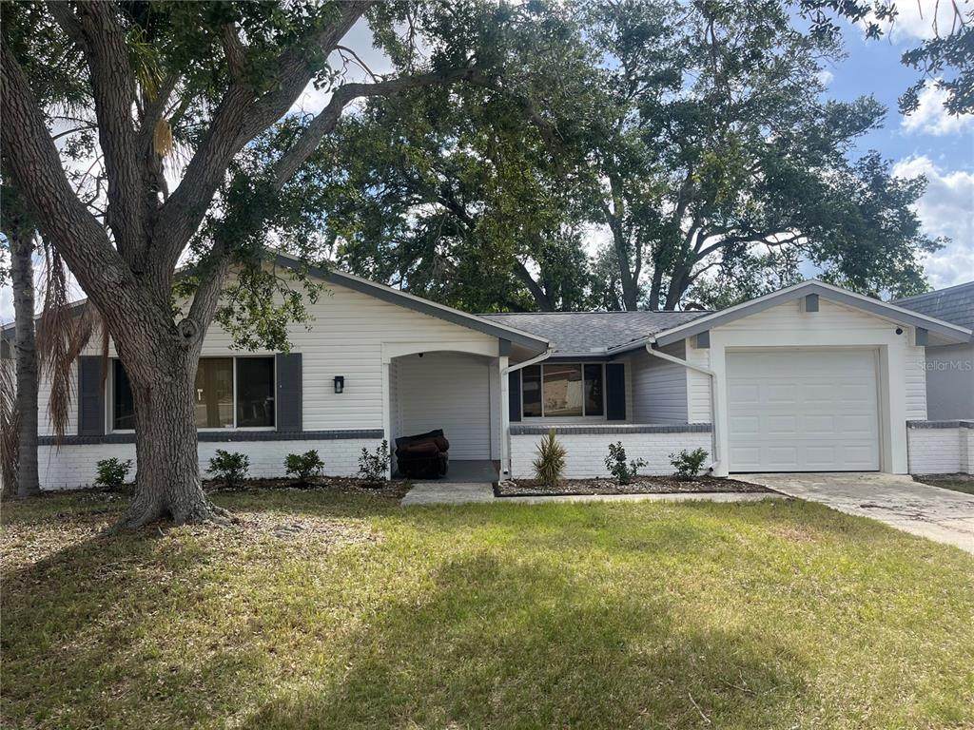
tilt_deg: +2.6
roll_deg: +1.5
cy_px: 365
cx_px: 487
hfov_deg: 67.3
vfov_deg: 53.1
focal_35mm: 26
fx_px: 732
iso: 50
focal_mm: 5.1
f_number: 1.6
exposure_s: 1/1776
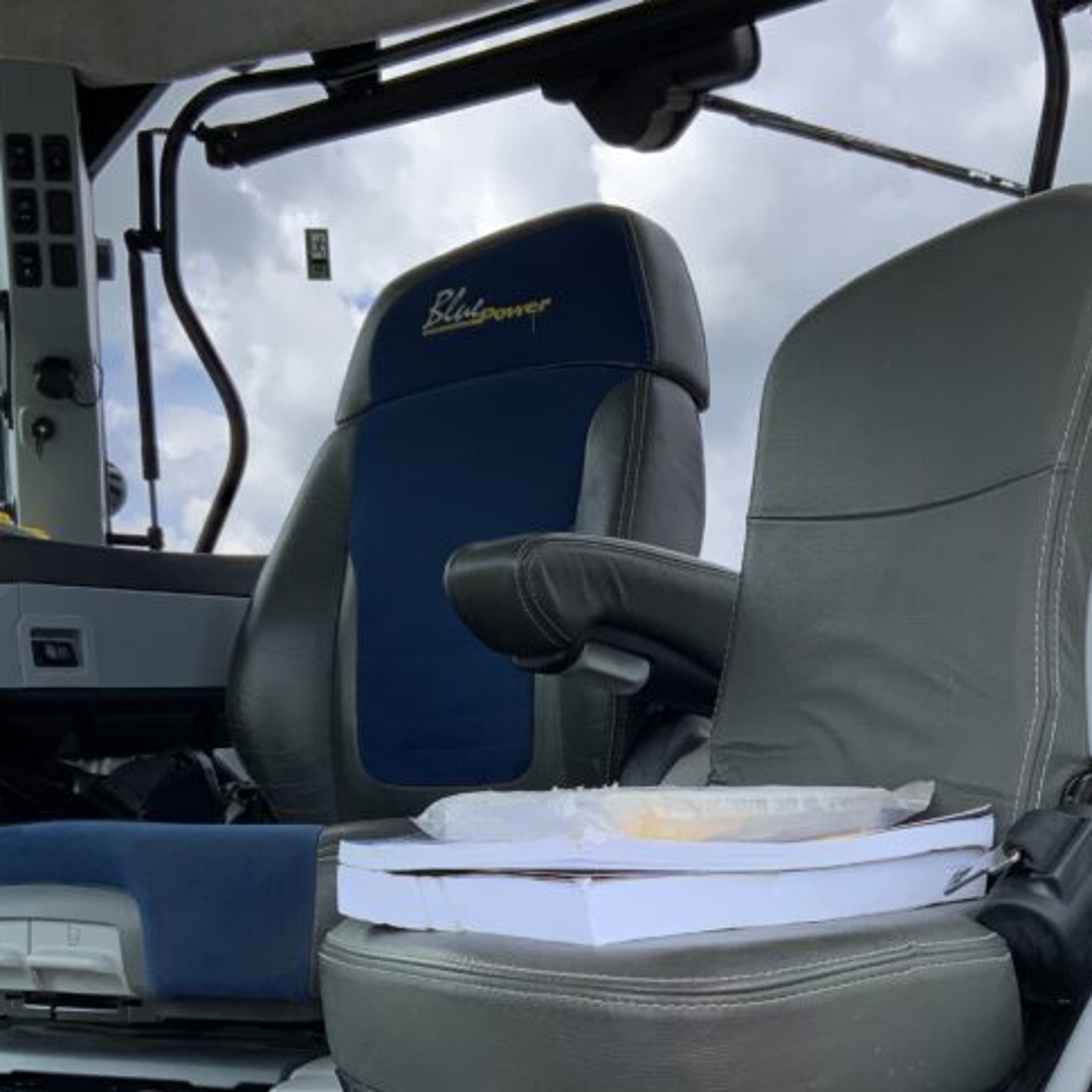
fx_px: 1927
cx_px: 746
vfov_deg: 31.3
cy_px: 755
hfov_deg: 31.3
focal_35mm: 54
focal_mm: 3
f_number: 1.8
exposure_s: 1/514
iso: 16
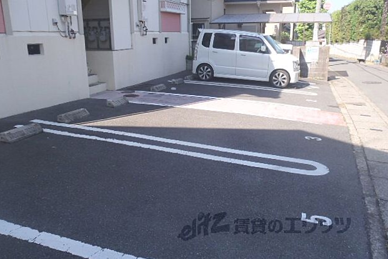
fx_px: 323
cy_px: 130
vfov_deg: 43.6
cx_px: 197
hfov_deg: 61.9
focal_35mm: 30
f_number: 4.5
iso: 80
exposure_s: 1/200
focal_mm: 5
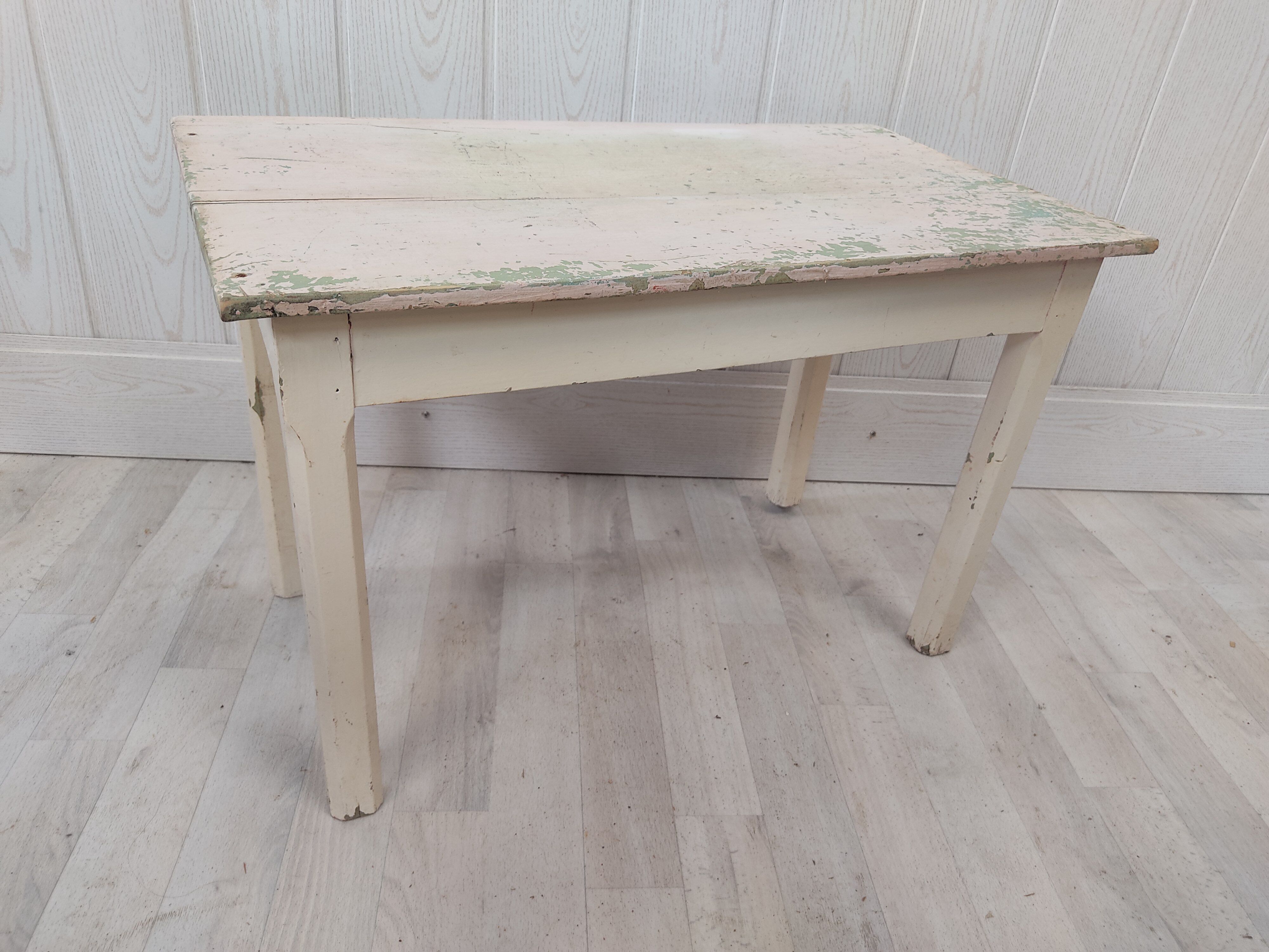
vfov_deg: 53.1
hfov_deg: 67.3
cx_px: 634
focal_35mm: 26
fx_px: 953
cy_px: 476
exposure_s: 1/33
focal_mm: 4.74
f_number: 1.79
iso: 306
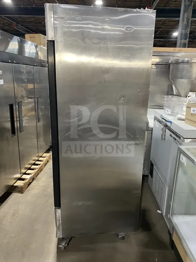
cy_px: 131
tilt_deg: -13.5
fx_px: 196
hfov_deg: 53.1
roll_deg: -2.3
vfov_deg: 67.3
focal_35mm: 26
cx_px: 98
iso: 320
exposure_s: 1/60
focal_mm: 4.25
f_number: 1.8
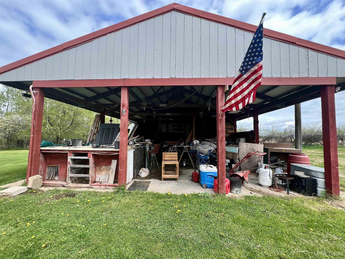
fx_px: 130
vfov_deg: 89.9
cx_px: 172
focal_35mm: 13
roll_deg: -1.6
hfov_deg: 106.2
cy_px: 130
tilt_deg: +2.5
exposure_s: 1/304
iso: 32
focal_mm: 1.57
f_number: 1.8
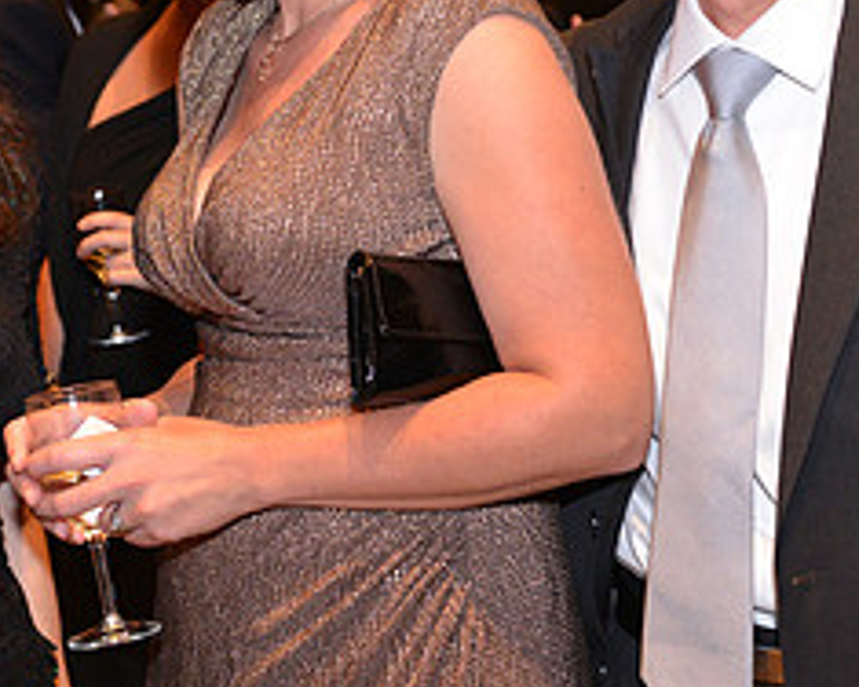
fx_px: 2237
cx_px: 355
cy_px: 133
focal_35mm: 88
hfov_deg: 21.7
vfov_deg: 17.3
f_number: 3.5
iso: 2800
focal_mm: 38
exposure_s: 1/60
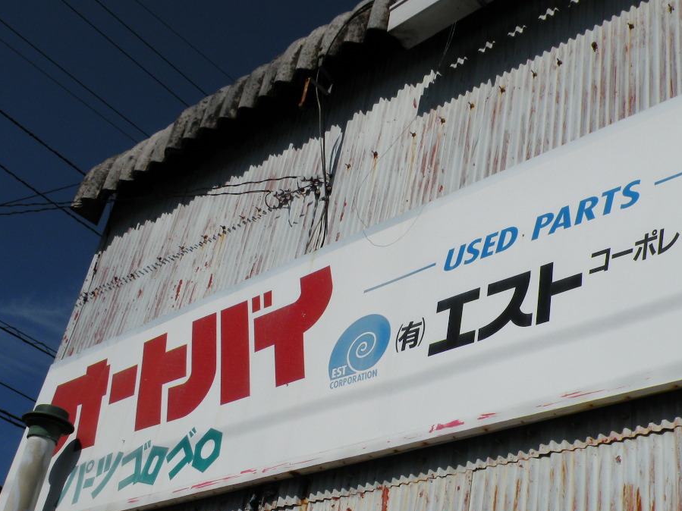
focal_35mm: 47
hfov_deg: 40.0
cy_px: 328
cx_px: 447
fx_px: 926
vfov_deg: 30.7
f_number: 8
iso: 64
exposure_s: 1/860
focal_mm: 5.8
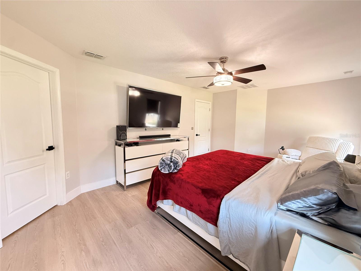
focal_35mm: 14
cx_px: 180
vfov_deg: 85.7
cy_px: 136
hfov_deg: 102.1
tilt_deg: -3.9
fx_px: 146
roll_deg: -0.1
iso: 500
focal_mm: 2.22
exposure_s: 1/60
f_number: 2.2
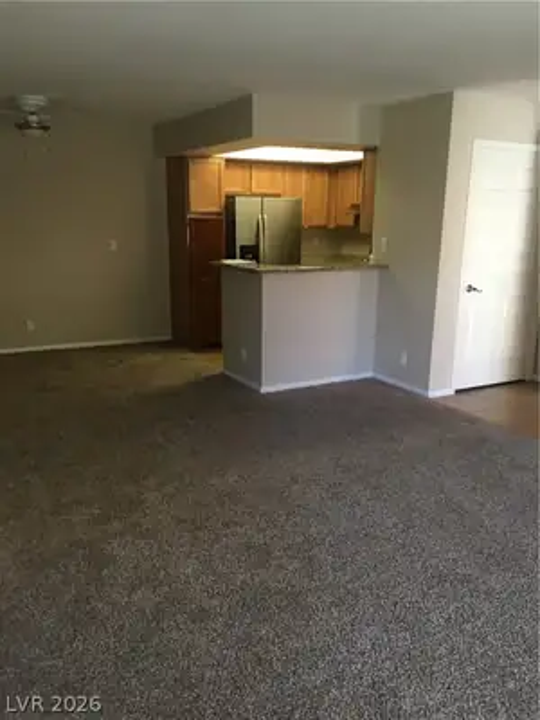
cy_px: 360
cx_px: 270
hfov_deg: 48.2
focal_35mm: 29
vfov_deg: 61.7
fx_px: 603
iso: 100
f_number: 2.2
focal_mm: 4.15
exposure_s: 1/30
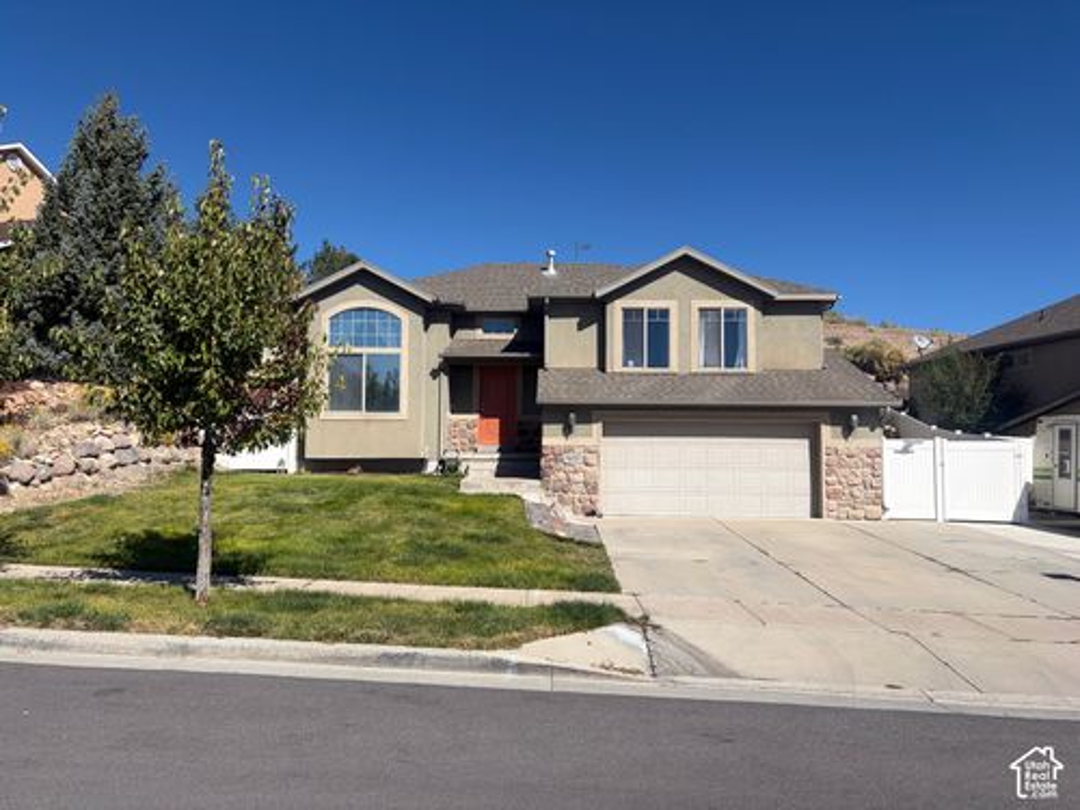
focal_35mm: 26
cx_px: 540
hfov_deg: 67.3
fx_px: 811
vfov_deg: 53.1
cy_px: 405
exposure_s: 1/4608
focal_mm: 5.96
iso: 50
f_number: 1.6
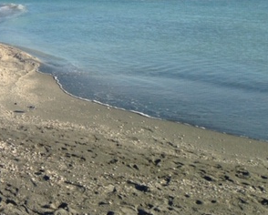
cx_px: -21
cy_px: -1
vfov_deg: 21.1
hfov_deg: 25.3
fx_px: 556
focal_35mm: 70
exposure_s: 1/1642
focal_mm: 4.12
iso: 50
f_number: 2.4
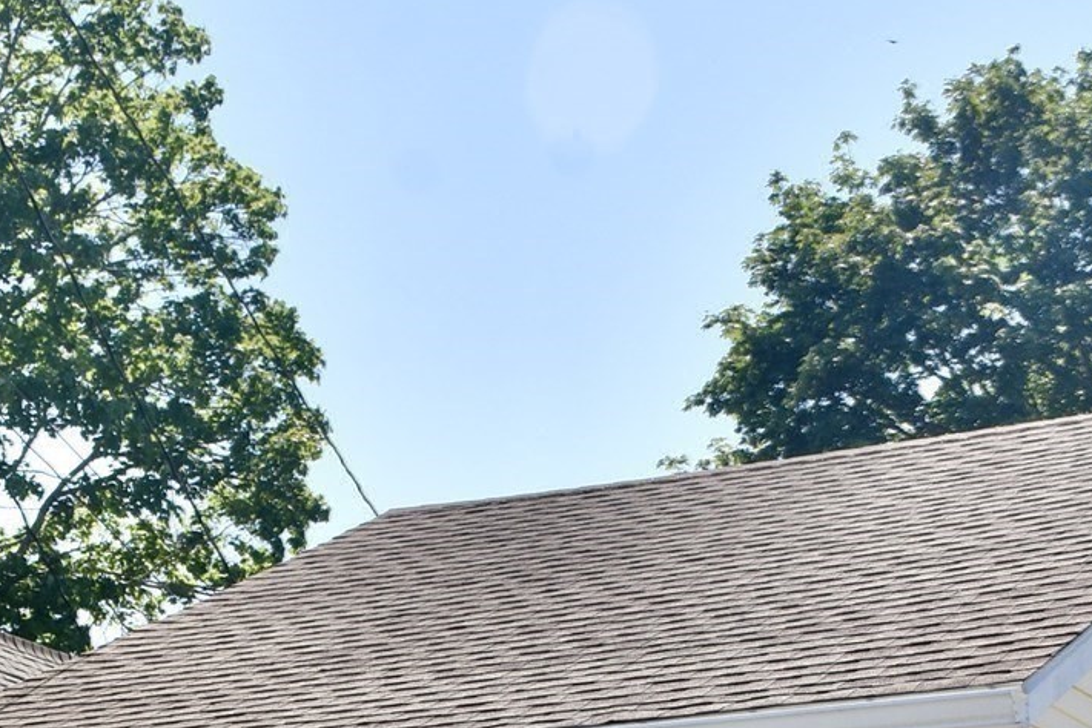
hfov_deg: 20.1
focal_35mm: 99
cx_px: 106
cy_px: 994
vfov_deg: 13.2
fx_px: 3016
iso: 220
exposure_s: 1/500
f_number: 8
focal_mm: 23
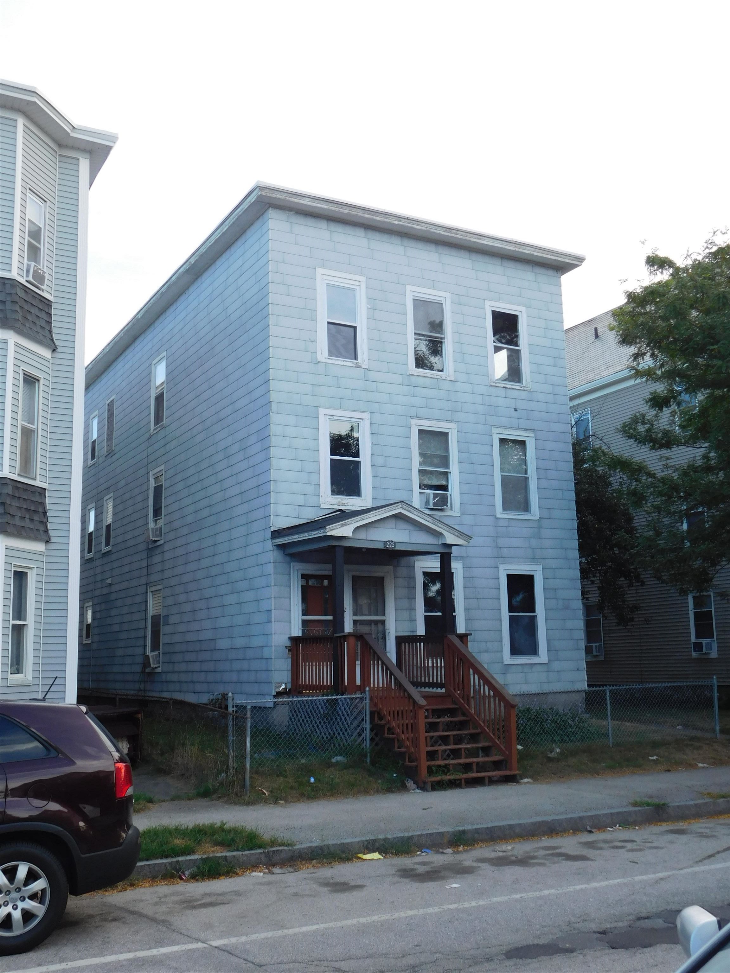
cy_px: 486
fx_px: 1012
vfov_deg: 51.4
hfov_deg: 39.7
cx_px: 365
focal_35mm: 36
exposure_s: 1/160
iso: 125
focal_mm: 6.3
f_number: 3.5
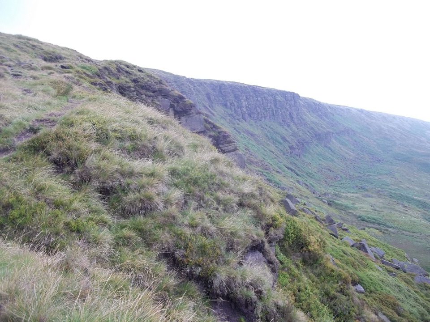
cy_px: 161
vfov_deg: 44.2
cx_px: 215
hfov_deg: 56.8
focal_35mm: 32
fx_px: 398
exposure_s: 1/200
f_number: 2.9
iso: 80
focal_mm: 5.7
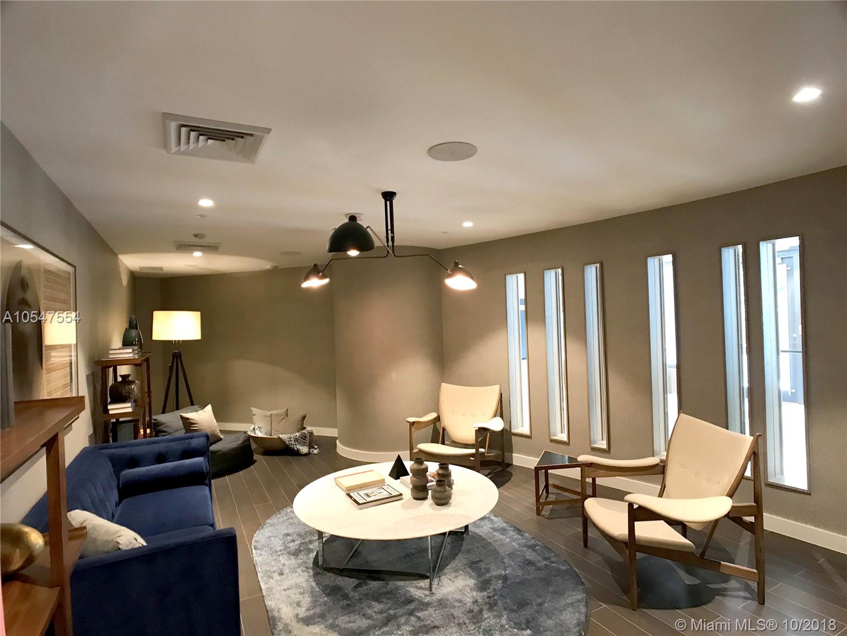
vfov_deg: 49.7
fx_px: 685
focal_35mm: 28
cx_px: 424
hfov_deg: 63.4
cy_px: 318
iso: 64
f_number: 1.8
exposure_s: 1/15
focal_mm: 3.99
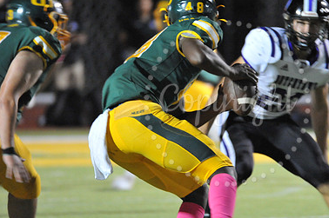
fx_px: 7010
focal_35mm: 768
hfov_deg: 2.7
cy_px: 102
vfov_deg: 1.8
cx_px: 227
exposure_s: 1/125
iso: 6400
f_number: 6.3
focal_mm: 500
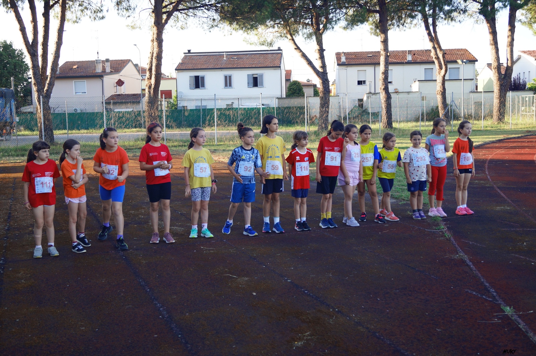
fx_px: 625
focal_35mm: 42
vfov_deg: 31.8
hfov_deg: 46.4
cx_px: 268
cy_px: 178
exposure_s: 1/250
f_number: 4.5
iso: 400
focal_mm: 28
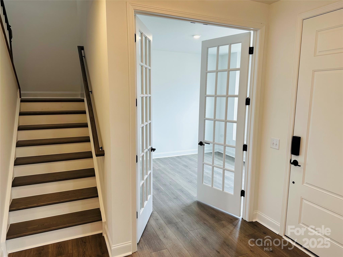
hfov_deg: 71.6
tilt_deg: -7.7
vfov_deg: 56.8
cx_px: 172
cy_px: 128
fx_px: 238
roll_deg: -0.2
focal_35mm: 24
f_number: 1.78
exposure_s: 1/120
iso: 64
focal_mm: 6.86
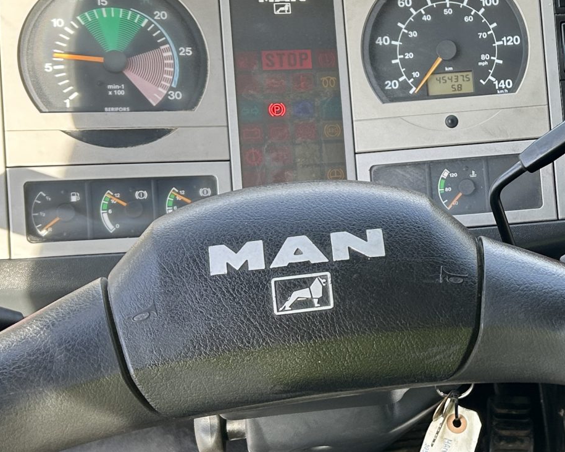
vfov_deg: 21.5
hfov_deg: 25.5
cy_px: 206
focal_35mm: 71
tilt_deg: -39.3
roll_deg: -6.9
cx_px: 559
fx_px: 1187
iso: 50
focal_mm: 5.7
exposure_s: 1/309
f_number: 1.5
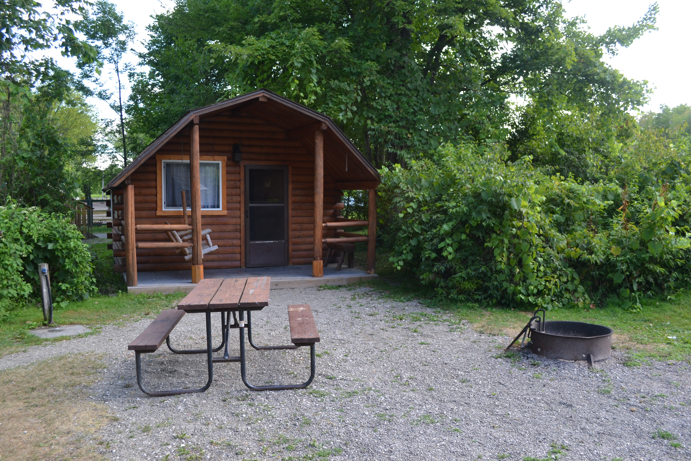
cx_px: 346
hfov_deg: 61.9
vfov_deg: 43.6
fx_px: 576
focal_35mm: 30
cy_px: 230
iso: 200
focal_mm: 20
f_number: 5.6
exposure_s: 1/125
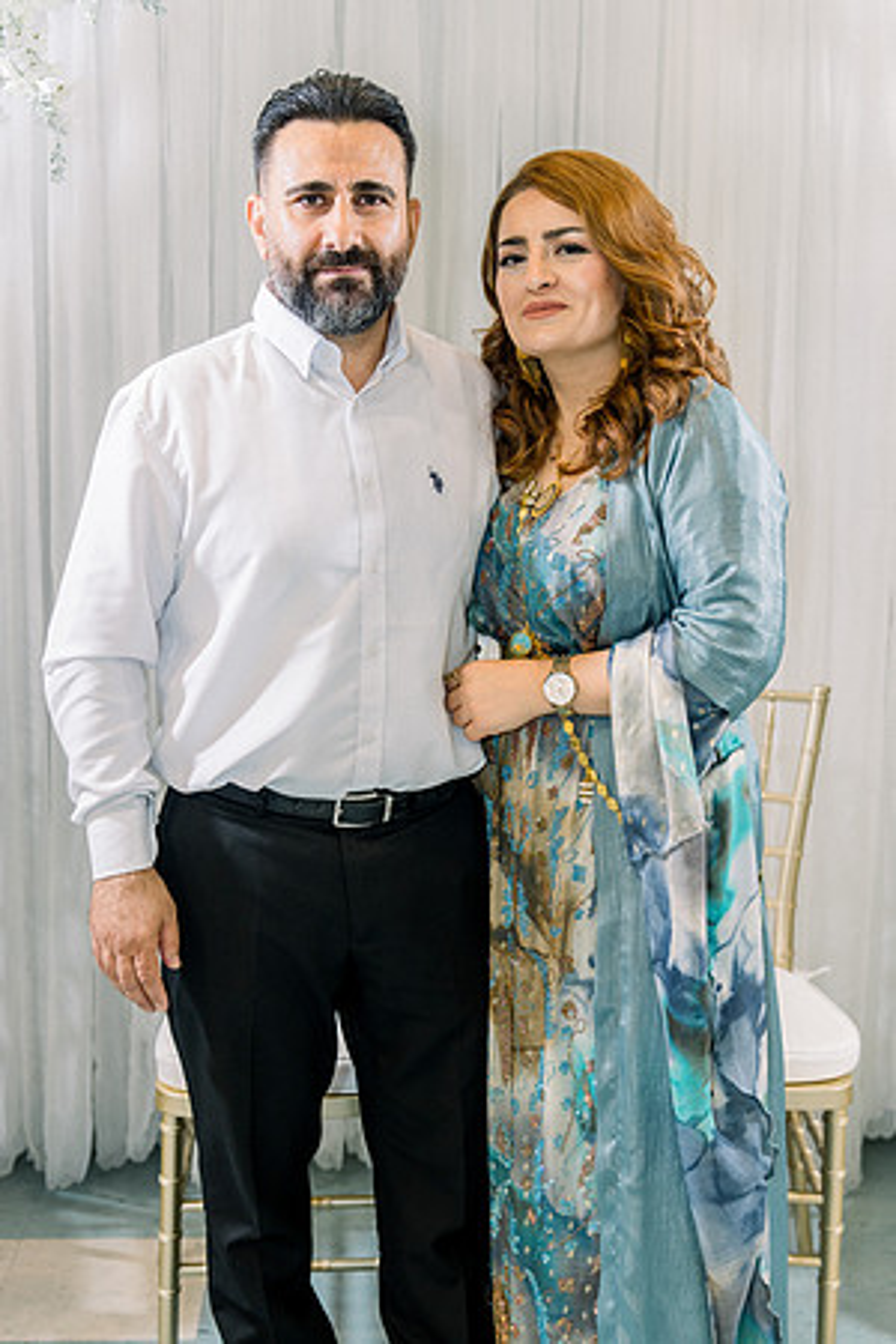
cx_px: 448
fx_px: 1755
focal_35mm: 47
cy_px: 672
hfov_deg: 28.6
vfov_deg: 41.9
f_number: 2.8
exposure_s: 1/160
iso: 800
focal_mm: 47
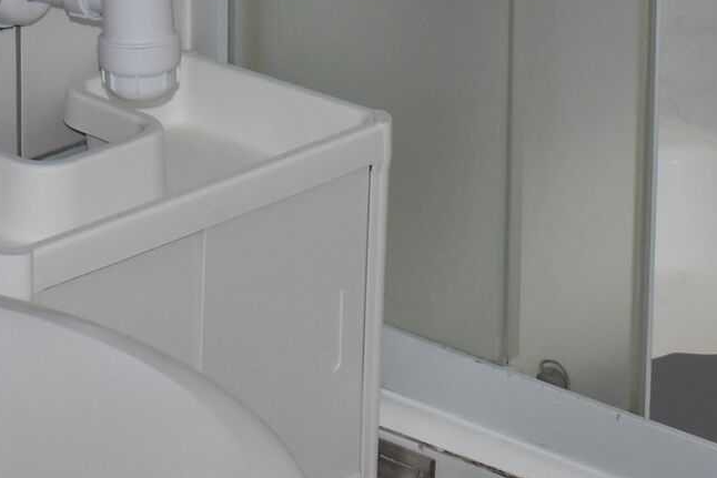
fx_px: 2331
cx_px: -16
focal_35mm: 117
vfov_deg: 10.7
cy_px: -491
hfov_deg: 17.1
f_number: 4.5
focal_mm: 18
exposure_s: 1/80
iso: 800
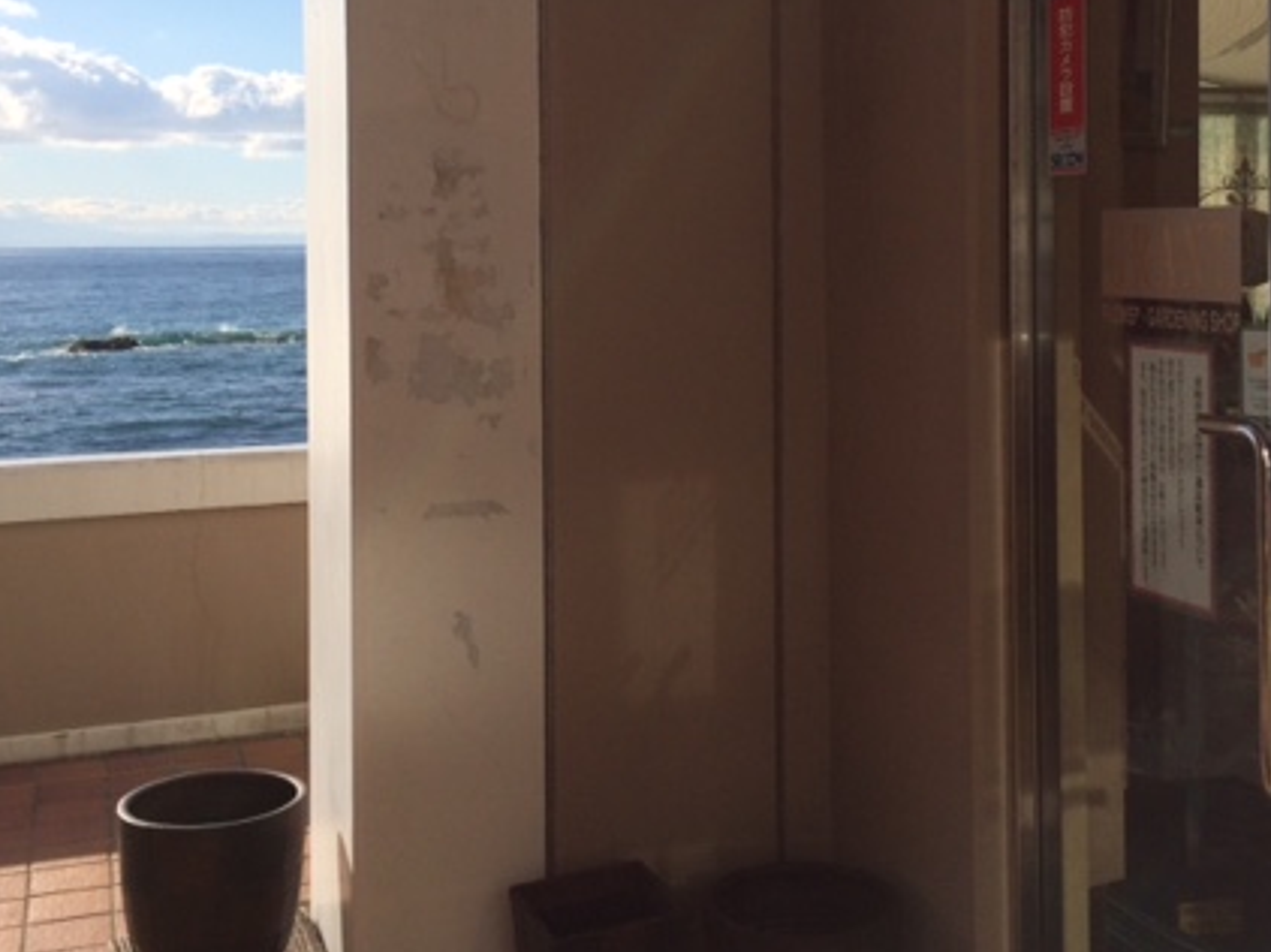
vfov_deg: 32.3
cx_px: 717
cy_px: 259
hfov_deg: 42.9
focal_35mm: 44
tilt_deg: -4.5
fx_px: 1615
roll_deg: +0.7
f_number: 2.2
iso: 32
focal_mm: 4.15
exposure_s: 1/4115
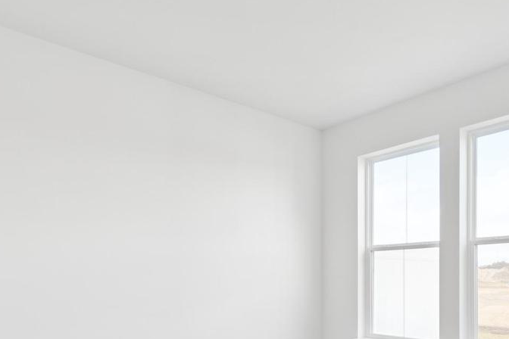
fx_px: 424
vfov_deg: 40.8
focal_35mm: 30
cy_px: 294
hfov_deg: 61.1
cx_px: 319
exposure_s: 1/8
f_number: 11
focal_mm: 14
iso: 100
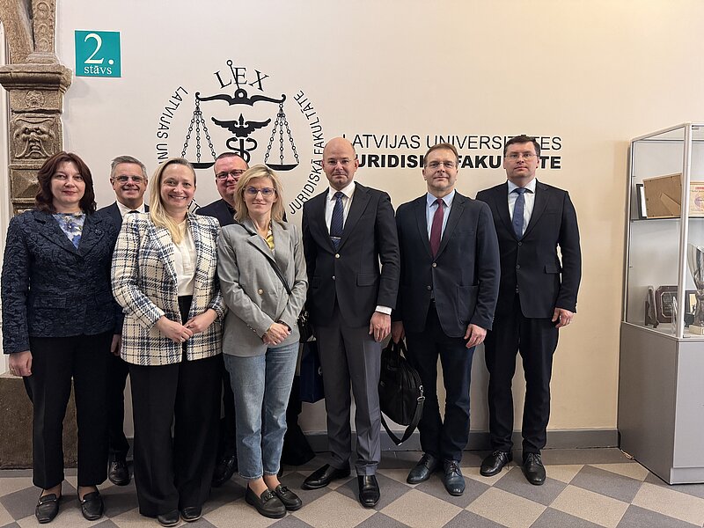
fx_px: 488
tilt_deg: -2.9
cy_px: 264
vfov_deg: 56.8
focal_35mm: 24
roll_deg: -1.0
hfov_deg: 71.6
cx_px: 352
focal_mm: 6.76
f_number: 1.78
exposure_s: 1/50
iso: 640
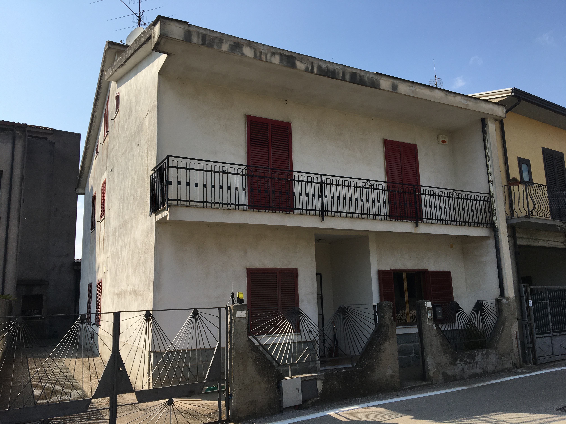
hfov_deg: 61.7
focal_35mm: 29
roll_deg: +2.1
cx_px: 283
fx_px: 474
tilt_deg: +10.3
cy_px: 212
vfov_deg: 48.2
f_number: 2.2
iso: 25
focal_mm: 4.15
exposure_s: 1/1789
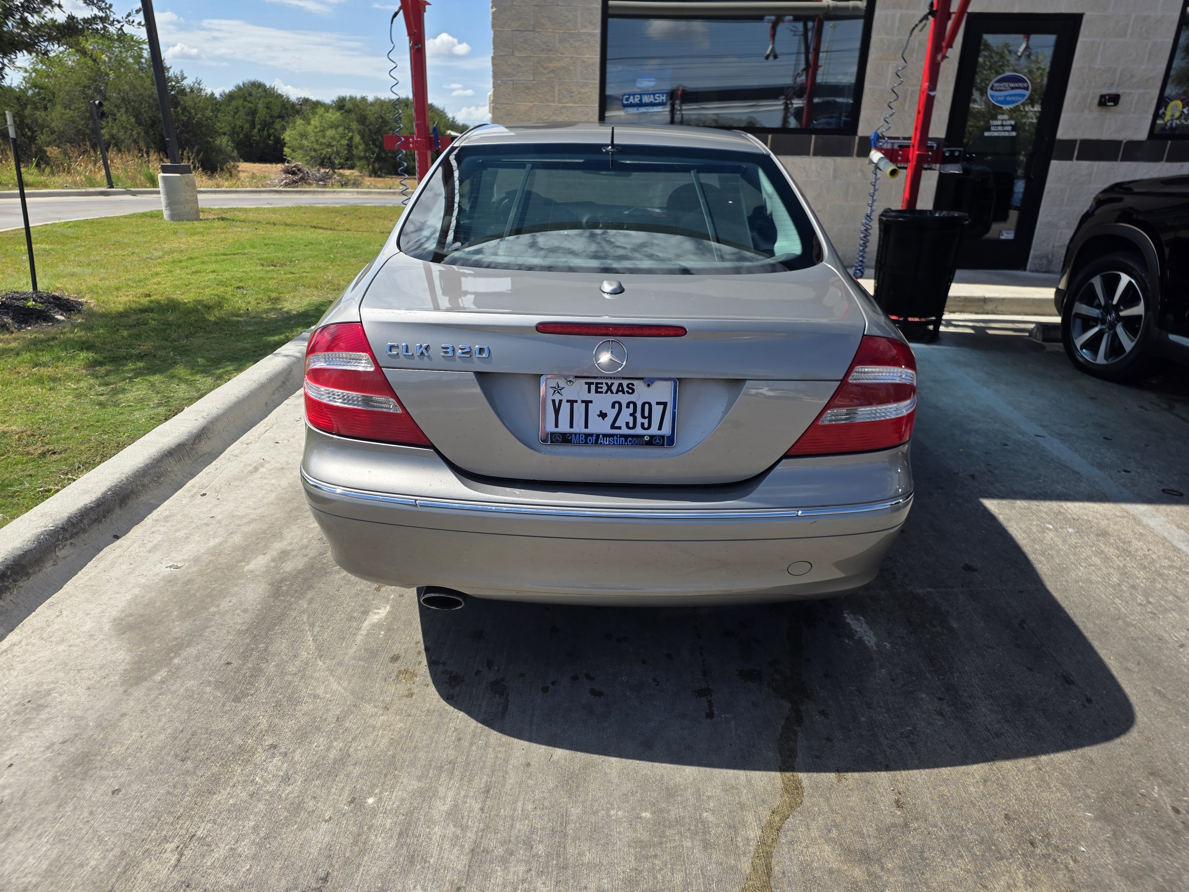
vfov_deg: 58.9
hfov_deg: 73.9
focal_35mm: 23
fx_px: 790
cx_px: 594
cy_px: 446
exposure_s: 1/5017
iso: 80
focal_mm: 6.25
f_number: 1.7
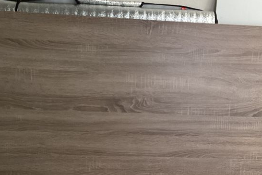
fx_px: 429
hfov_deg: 33.5
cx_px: 185
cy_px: 130
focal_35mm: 59
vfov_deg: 22.8
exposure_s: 1/60
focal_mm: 3.3
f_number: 2.4
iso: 320
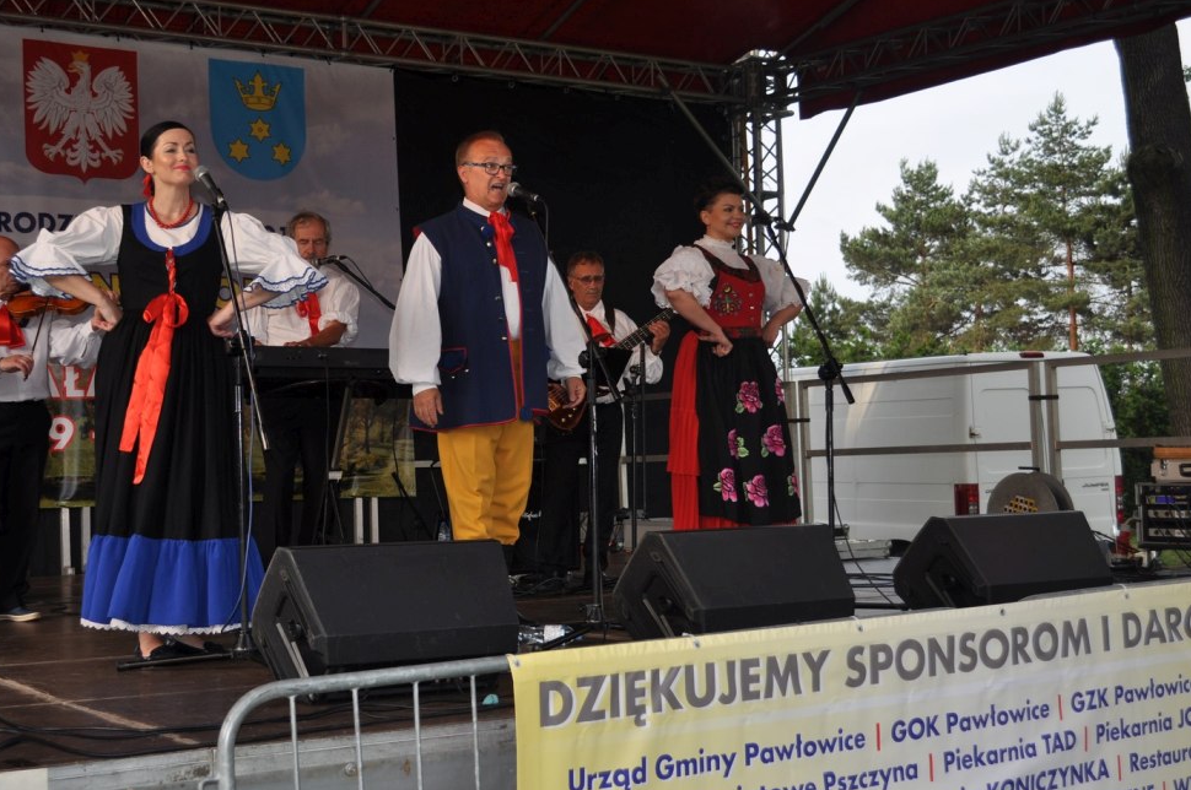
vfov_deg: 25.9
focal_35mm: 52
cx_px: 508
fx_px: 1718
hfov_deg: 38.2
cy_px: 407
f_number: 4.5
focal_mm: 28
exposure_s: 1/200
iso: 200
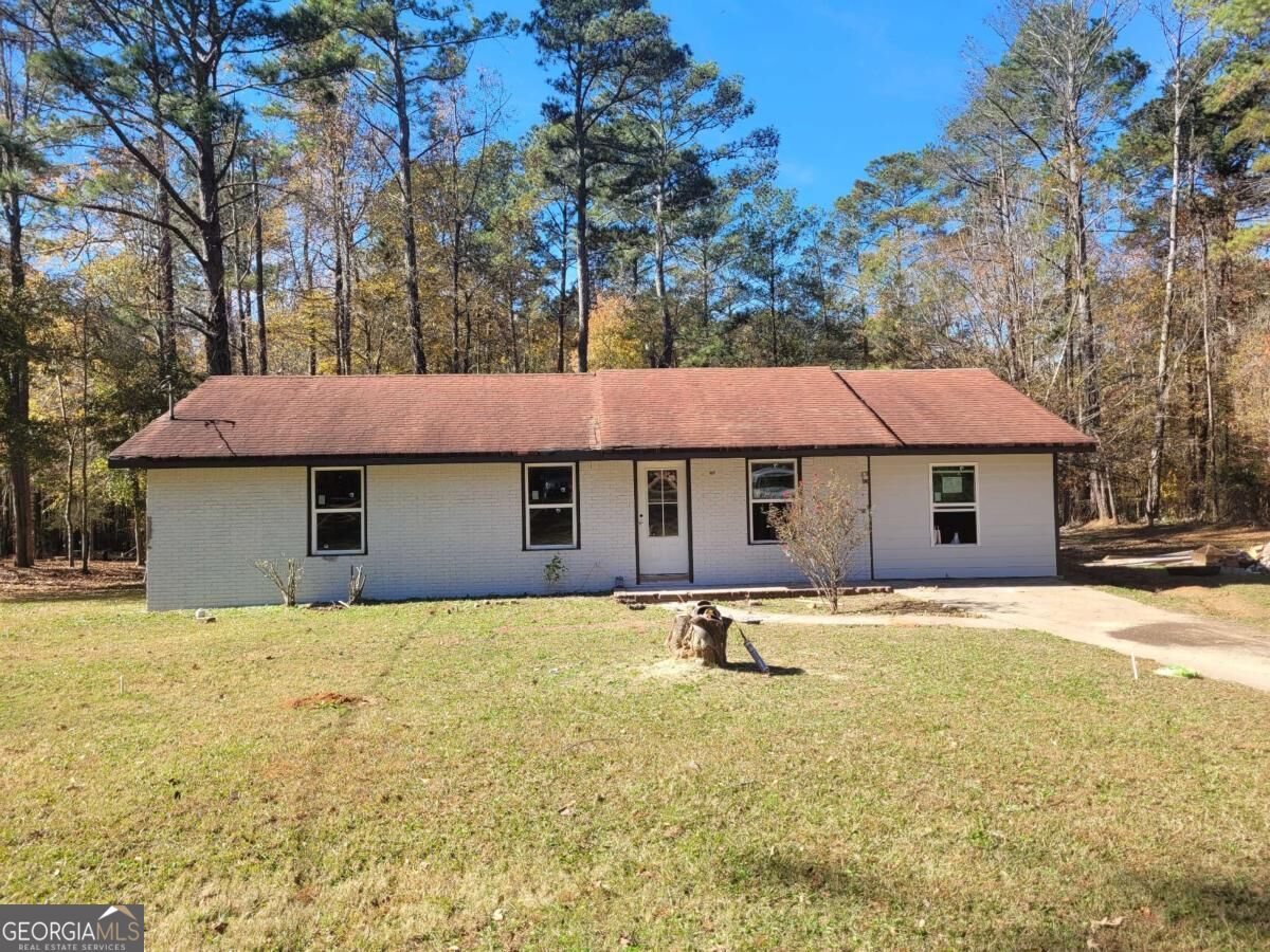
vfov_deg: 53.1
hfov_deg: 67.3
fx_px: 954
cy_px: 476
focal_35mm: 26
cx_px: 635
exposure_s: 1/868
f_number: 1.8
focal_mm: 5.4
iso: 40
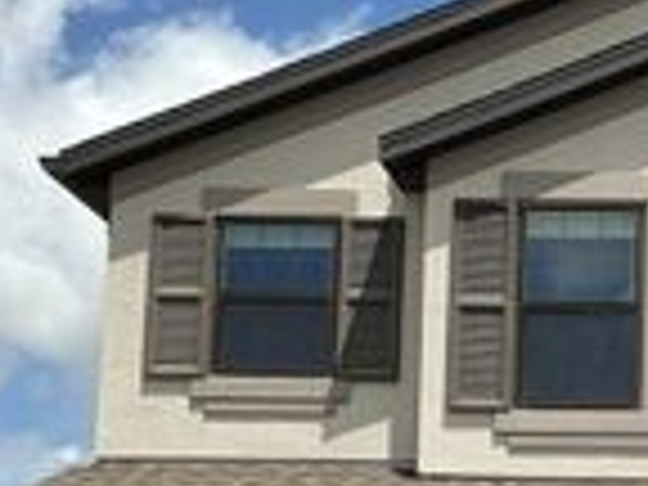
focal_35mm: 101
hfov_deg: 18.3
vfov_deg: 14.2
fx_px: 1891
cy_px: 583
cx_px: 819
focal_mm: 3
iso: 25
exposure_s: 1/2427
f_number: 1.8
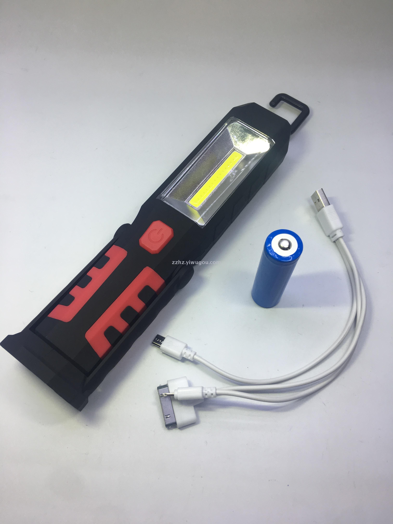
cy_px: 262
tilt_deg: -62.9
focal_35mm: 29
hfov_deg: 48.2
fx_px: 439
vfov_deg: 61.7
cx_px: 196
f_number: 2.2
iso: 32
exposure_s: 1/100
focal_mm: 4.15
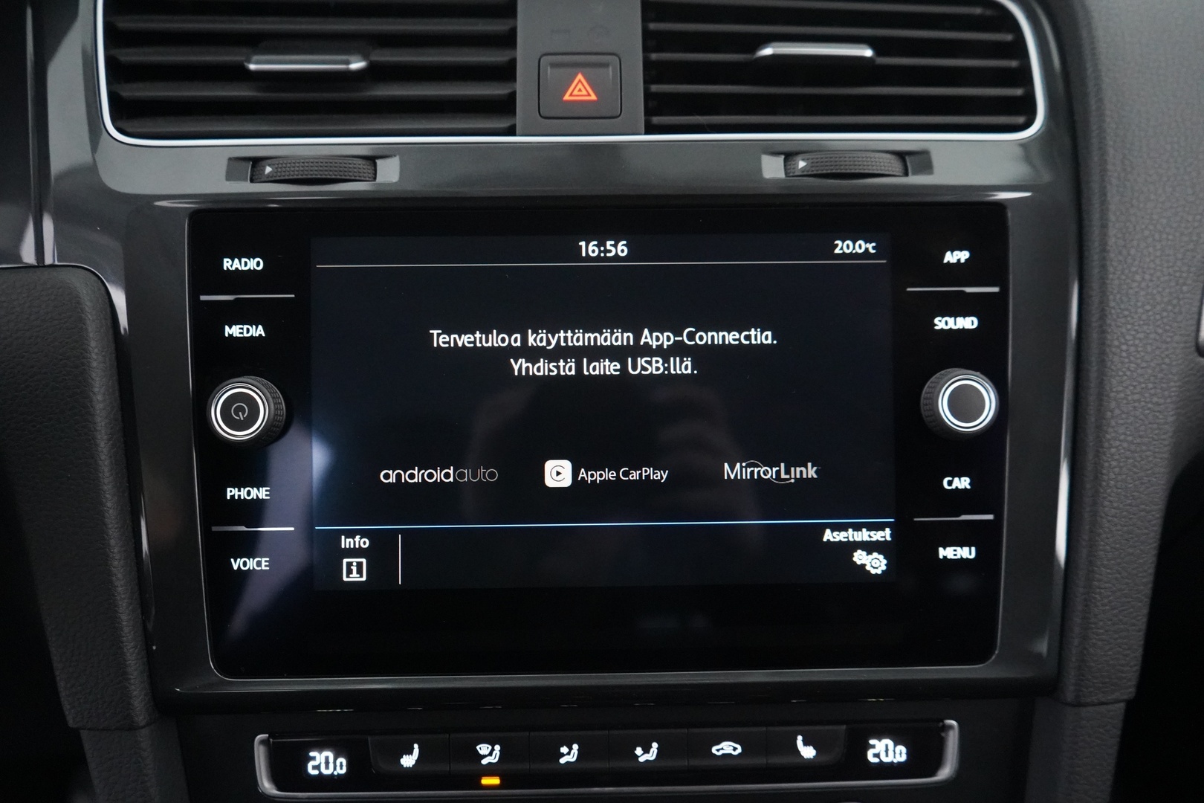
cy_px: 402
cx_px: 602
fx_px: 936
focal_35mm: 28
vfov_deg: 46.4
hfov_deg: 65.5
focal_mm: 28
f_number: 4
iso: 12800
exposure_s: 1/60
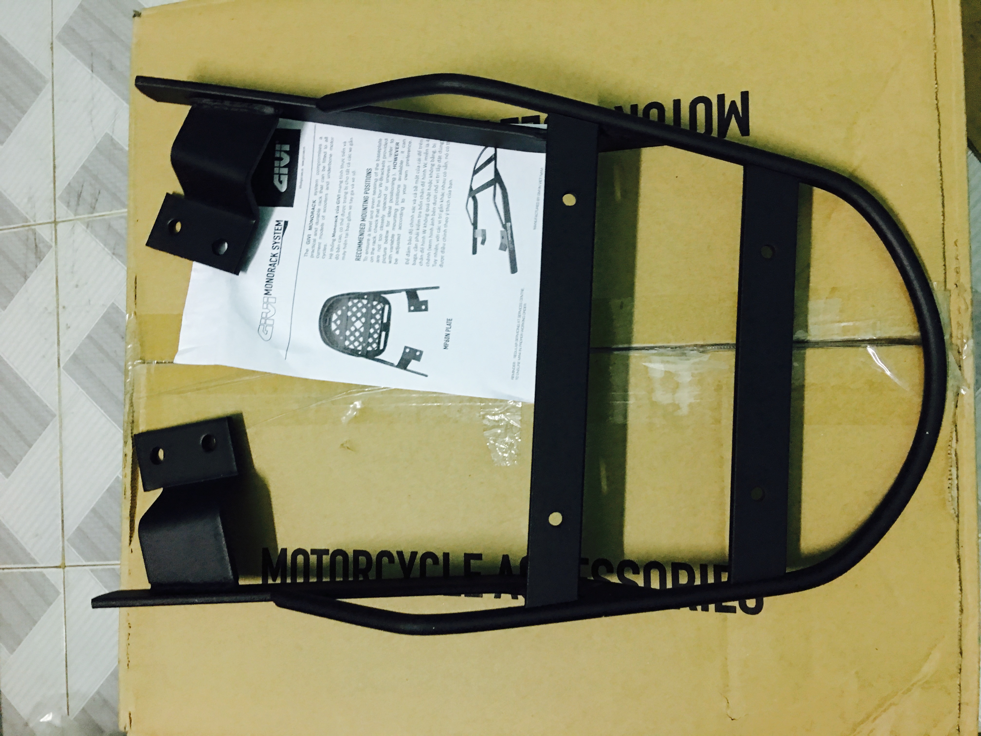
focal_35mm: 29
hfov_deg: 61.7
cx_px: 490
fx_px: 822
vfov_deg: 48.2
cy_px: 368
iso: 80
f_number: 2.2
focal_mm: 4.15
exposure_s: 1/4
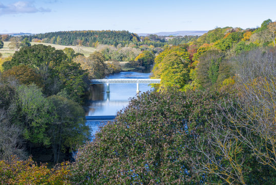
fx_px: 606
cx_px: 153
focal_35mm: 79
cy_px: 88
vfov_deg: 17.3
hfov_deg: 25.6
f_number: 5
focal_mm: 70
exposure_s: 1/320
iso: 100
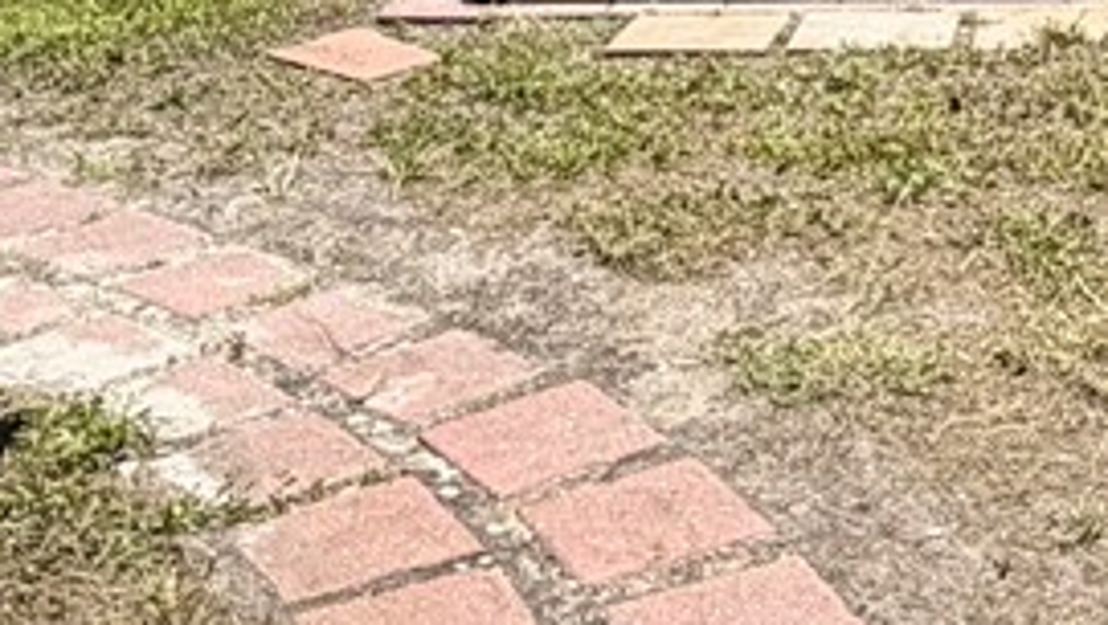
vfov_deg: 13.0
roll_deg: -0.2
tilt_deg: -9.3
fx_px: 2647
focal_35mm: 90
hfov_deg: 22.9
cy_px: -212
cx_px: 1063
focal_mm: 2.22
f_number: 2.2
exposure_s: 1/770
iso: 25
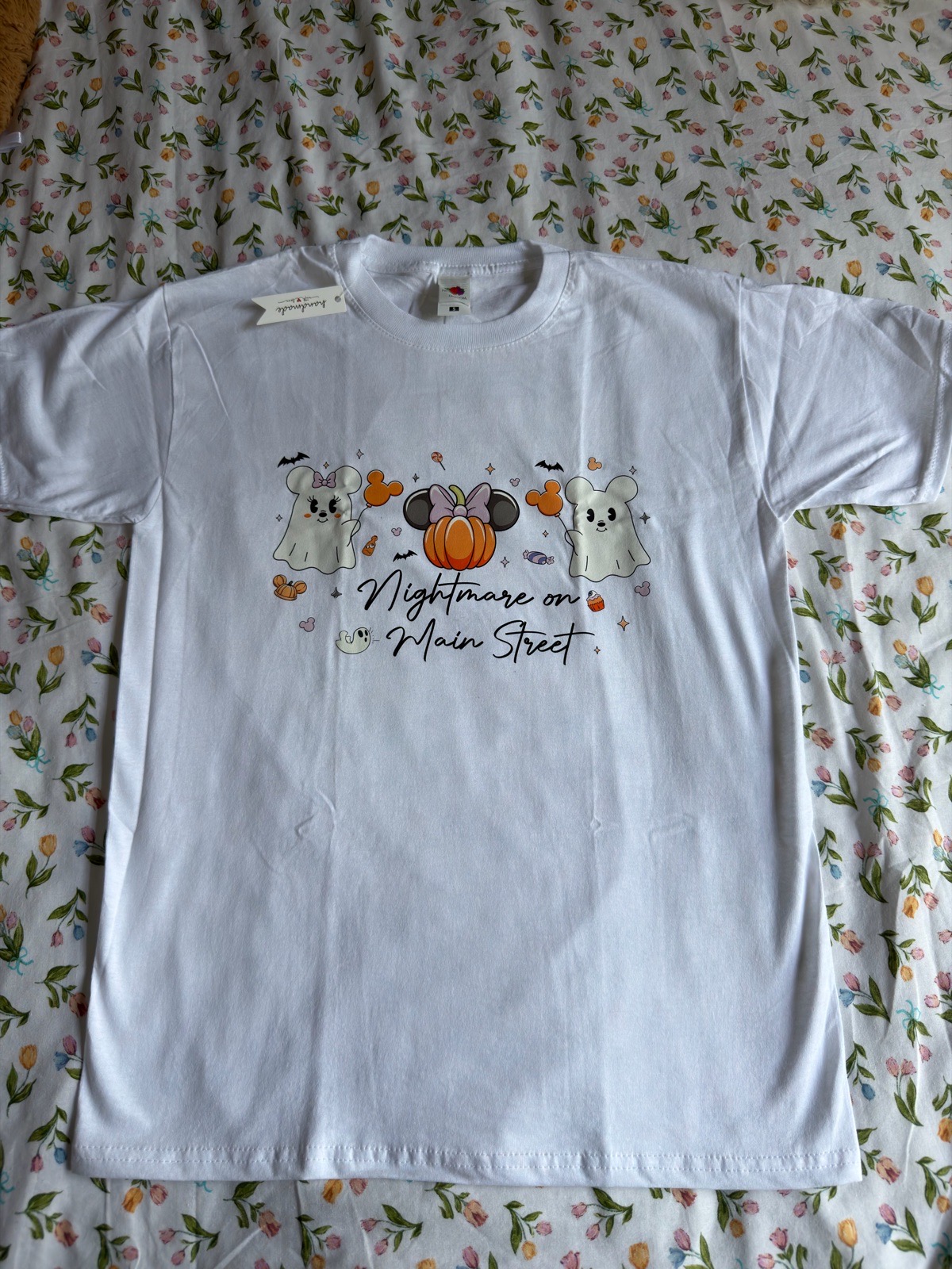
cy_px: 634
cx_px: 476
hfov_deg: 56.8
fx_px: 880
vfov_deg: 71.6
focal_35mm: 24
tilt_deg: -73.9
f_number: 1.78
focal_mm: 6.76
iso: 100
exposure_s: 1/106
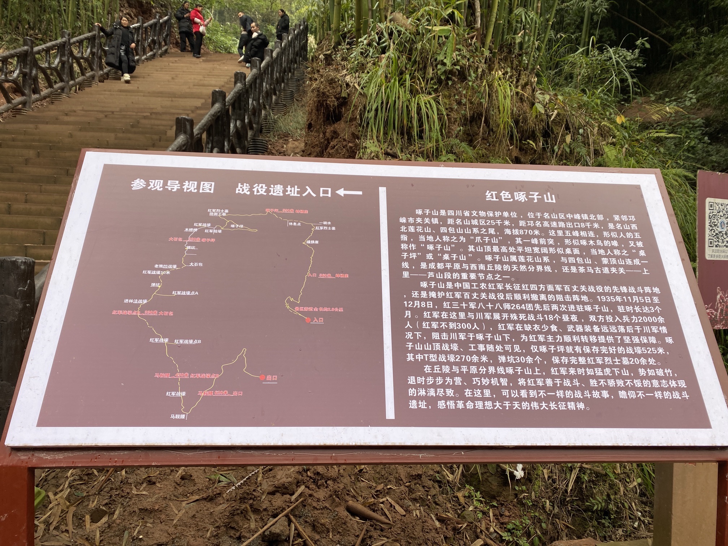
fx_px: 547
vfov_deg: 53.1
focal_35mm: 26
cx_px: 364
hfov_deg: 67.3
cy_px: 273
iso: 32
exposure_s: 1/135
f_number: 1.8
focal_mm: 4.25
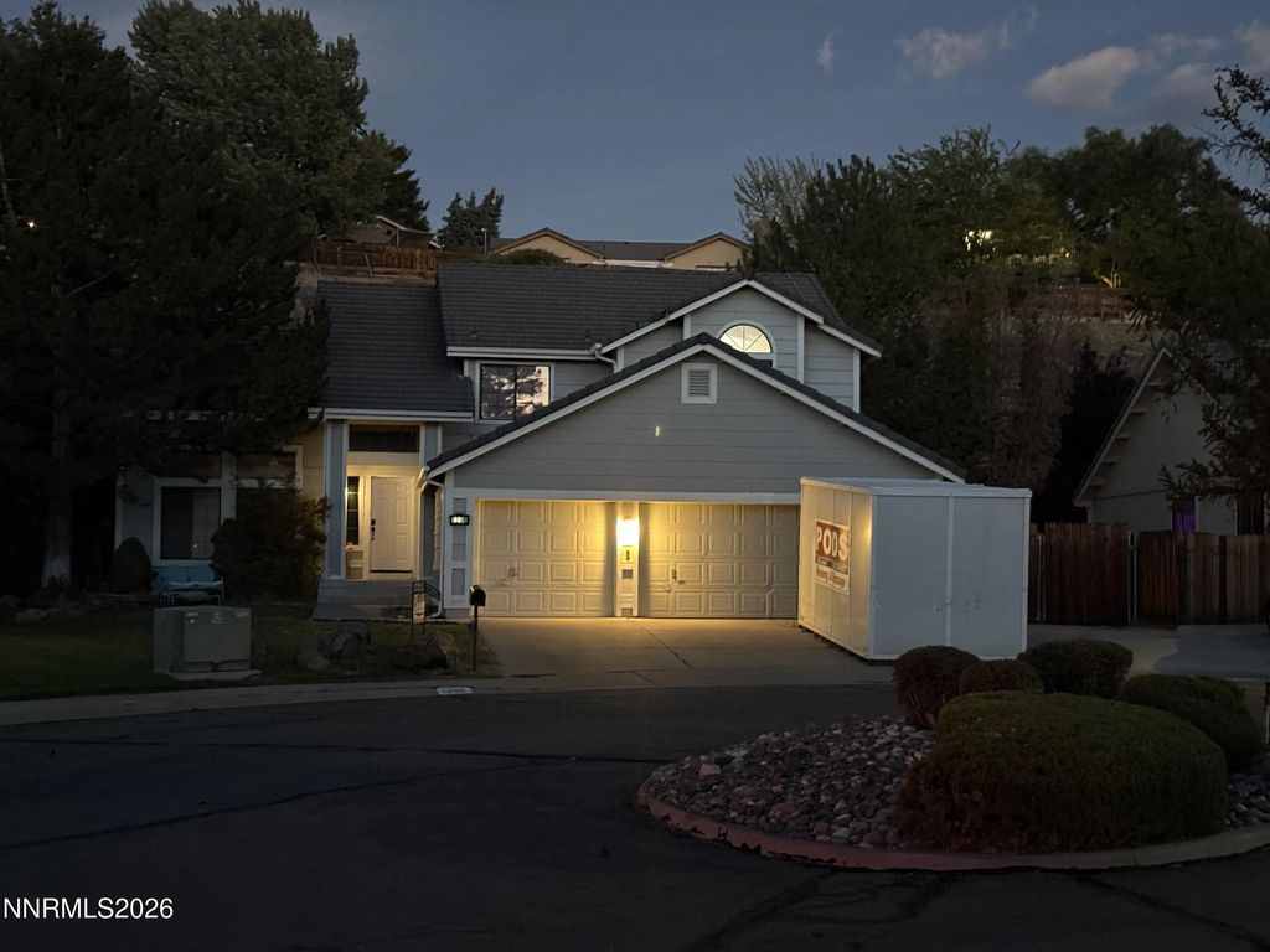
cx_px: 635
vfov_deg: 28.0
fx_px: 1908
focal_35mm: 52
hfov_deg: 36.8
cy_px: 476
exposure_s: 1/15
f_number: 1.6
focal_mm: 5.96
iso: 800
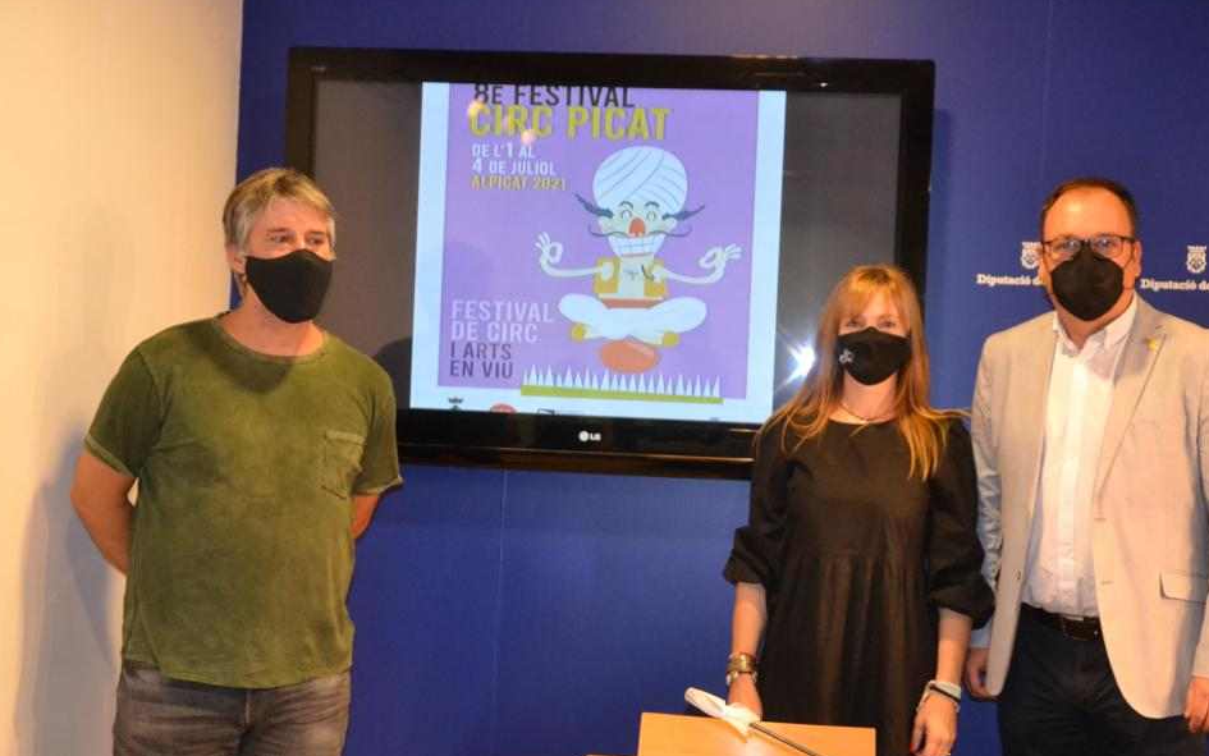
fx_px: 1747
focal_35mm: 53
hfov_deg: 38.2
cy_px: 382
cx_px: 644
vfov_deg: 24.4
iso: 3200
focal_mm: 32
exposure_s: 1/60
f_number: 4.2
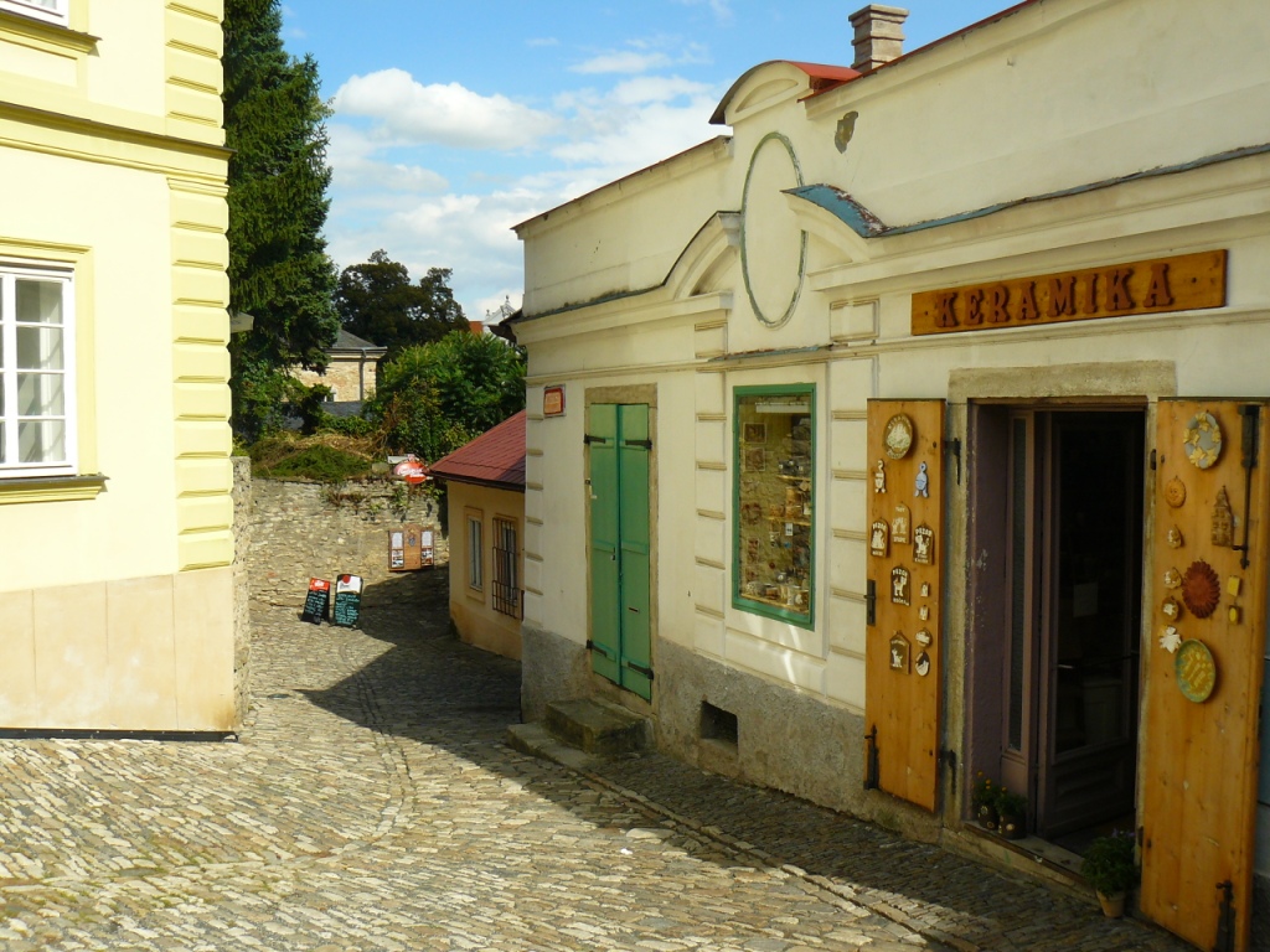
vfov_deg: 39.7
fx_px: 1321
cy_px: 476
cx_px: 635
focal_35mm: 36
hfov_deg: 51.4
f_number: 5.6
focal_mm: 6
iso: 100
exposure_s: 1/400
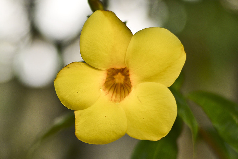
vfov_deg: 9.3
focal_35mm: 148
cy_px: 90
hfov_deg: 13.9
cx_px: 84
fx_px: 978
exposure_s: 1/1600
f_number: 1.8
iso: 100
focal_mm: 50
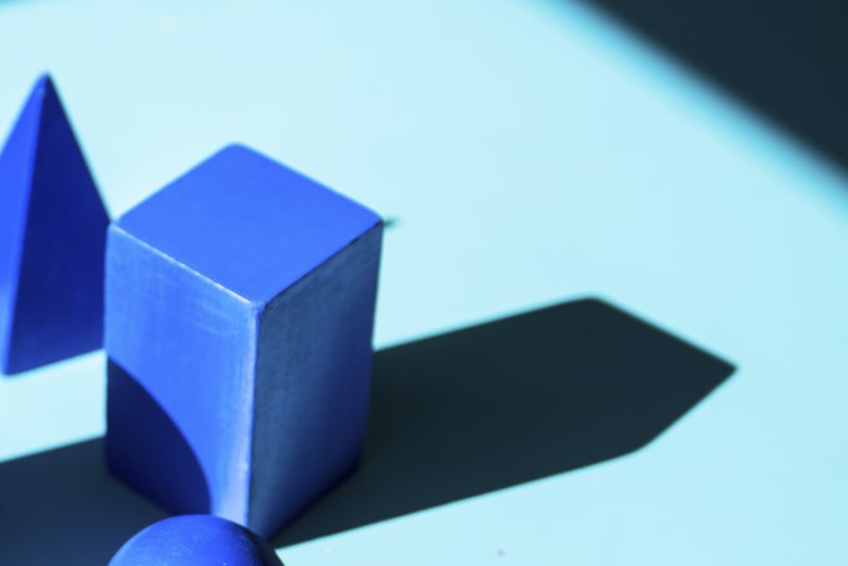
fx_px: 3111
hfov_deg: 15.0
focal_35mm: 132
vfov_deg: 10.4
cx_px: -152
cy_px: 415
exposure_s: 1/2000
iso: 100
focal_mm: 55
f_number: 3.5
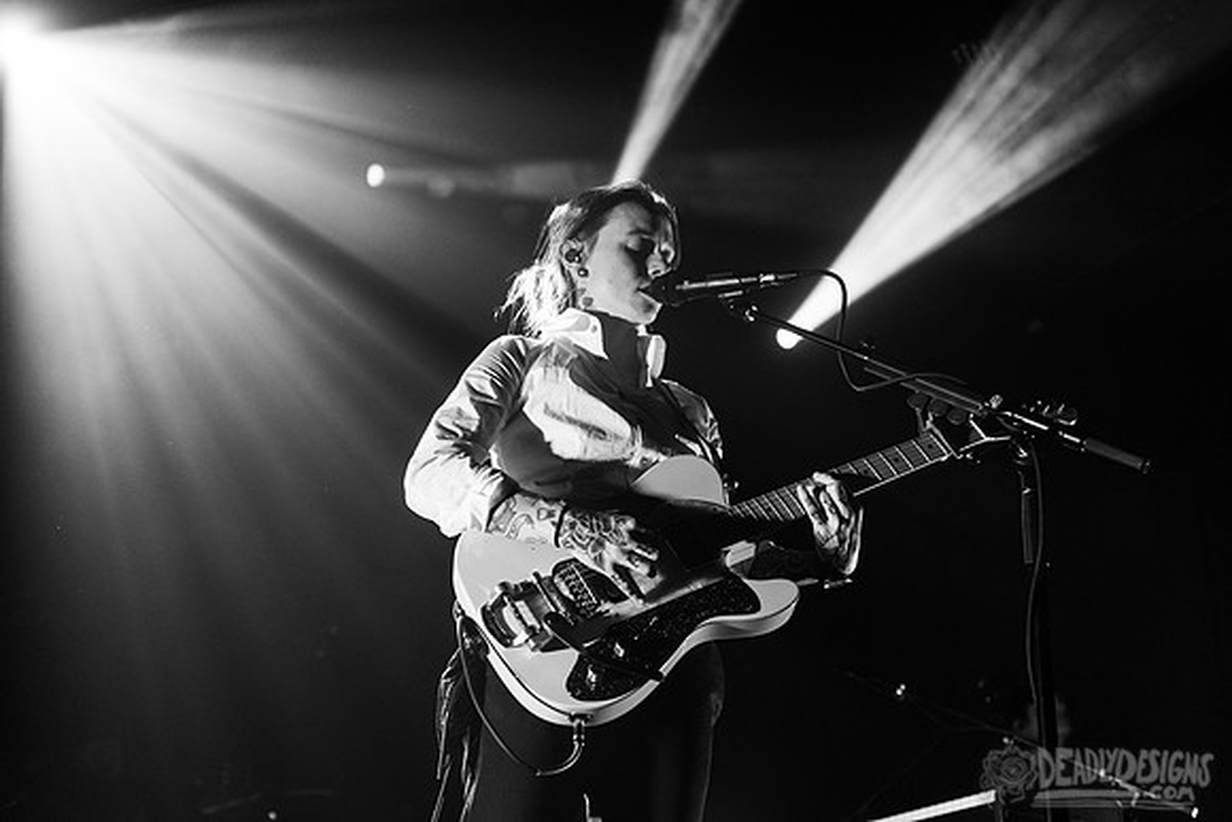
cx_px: 641
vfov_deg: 30.0
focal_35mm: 45
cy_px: 406
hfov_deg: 43.8
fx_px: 1534
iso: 2000
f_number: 3.2
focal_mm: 42
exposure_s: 1/200
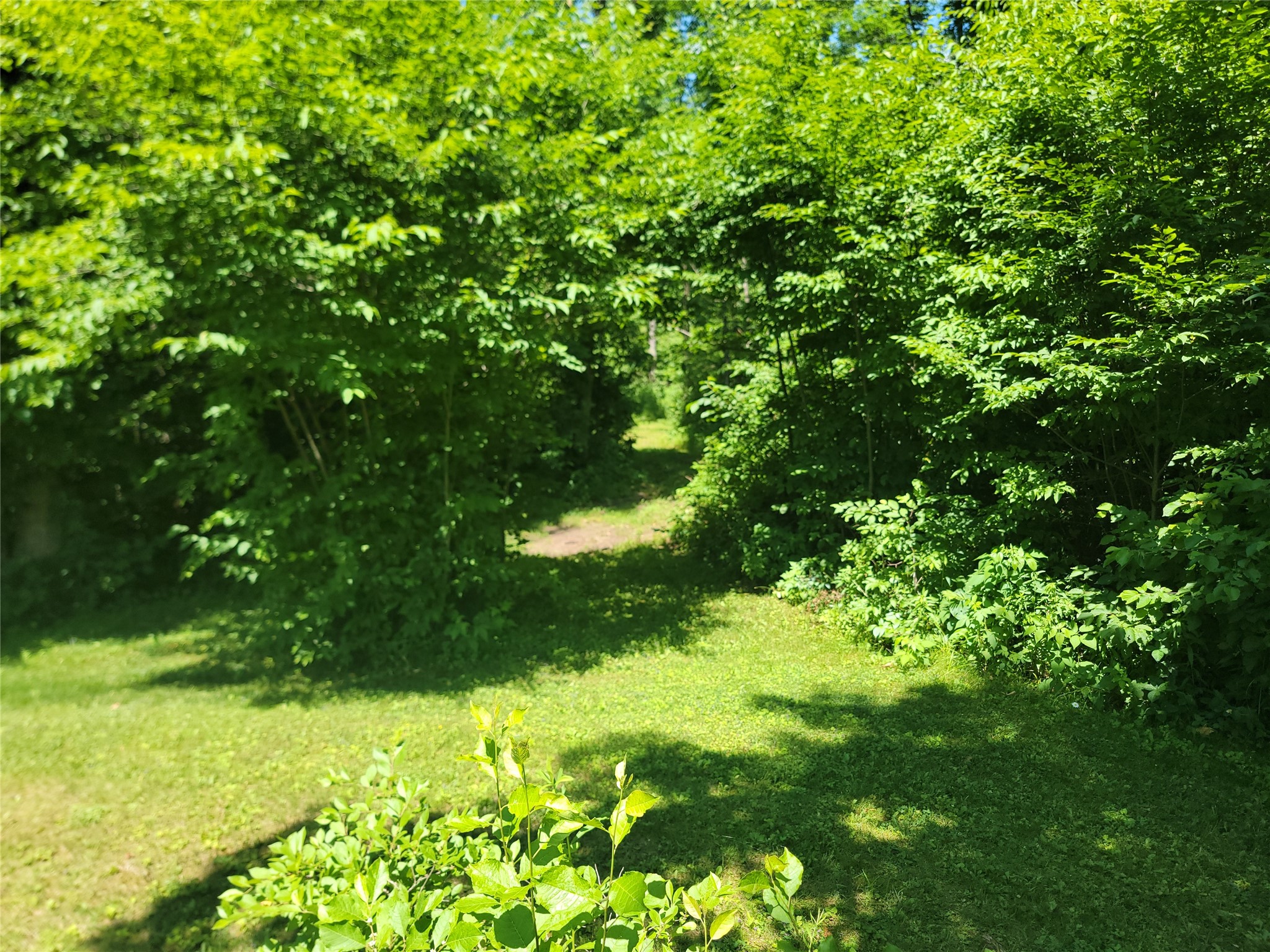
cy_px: 476
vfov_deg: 56.8
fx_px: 881
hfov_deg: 71.6
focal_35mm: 24
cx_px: 635
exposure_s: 1/251
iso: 16
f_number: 1.8
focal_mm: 6.7
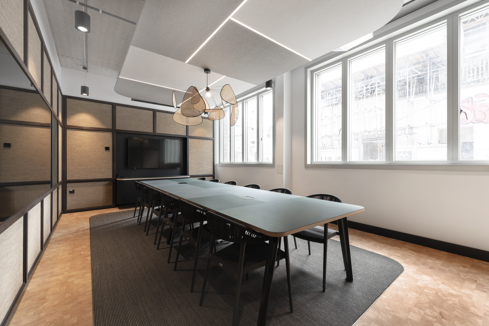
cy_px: 163
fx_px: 204
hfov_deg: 100.4
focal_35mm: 15
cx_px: 244
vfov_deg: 77.4
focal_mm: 15
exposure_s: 1/2
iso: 100
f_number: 10
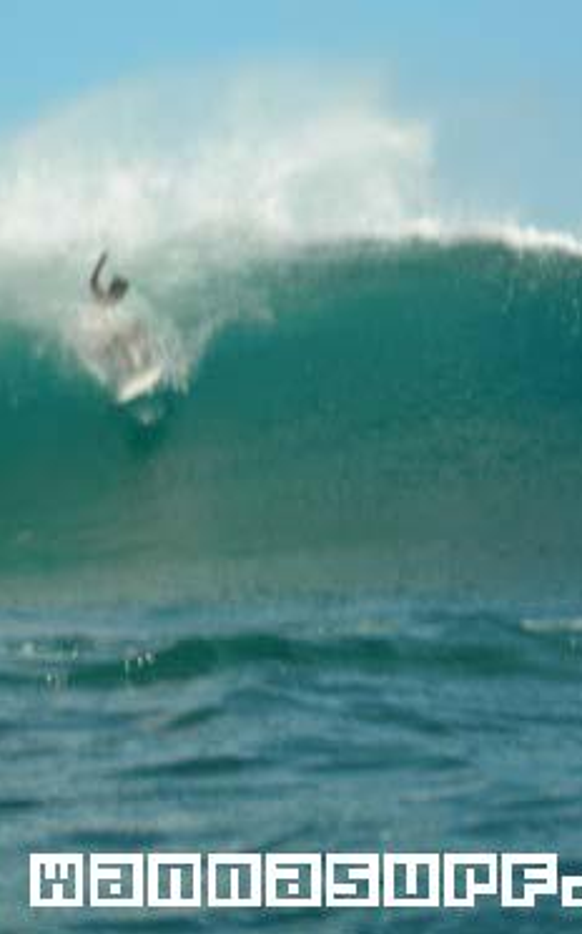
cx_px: 183
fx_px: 4092
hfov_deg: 8.1
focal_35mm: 161
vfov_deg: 13.0
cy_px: 468
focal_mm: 23.4
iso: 53
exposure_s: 1/184
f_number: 8.2
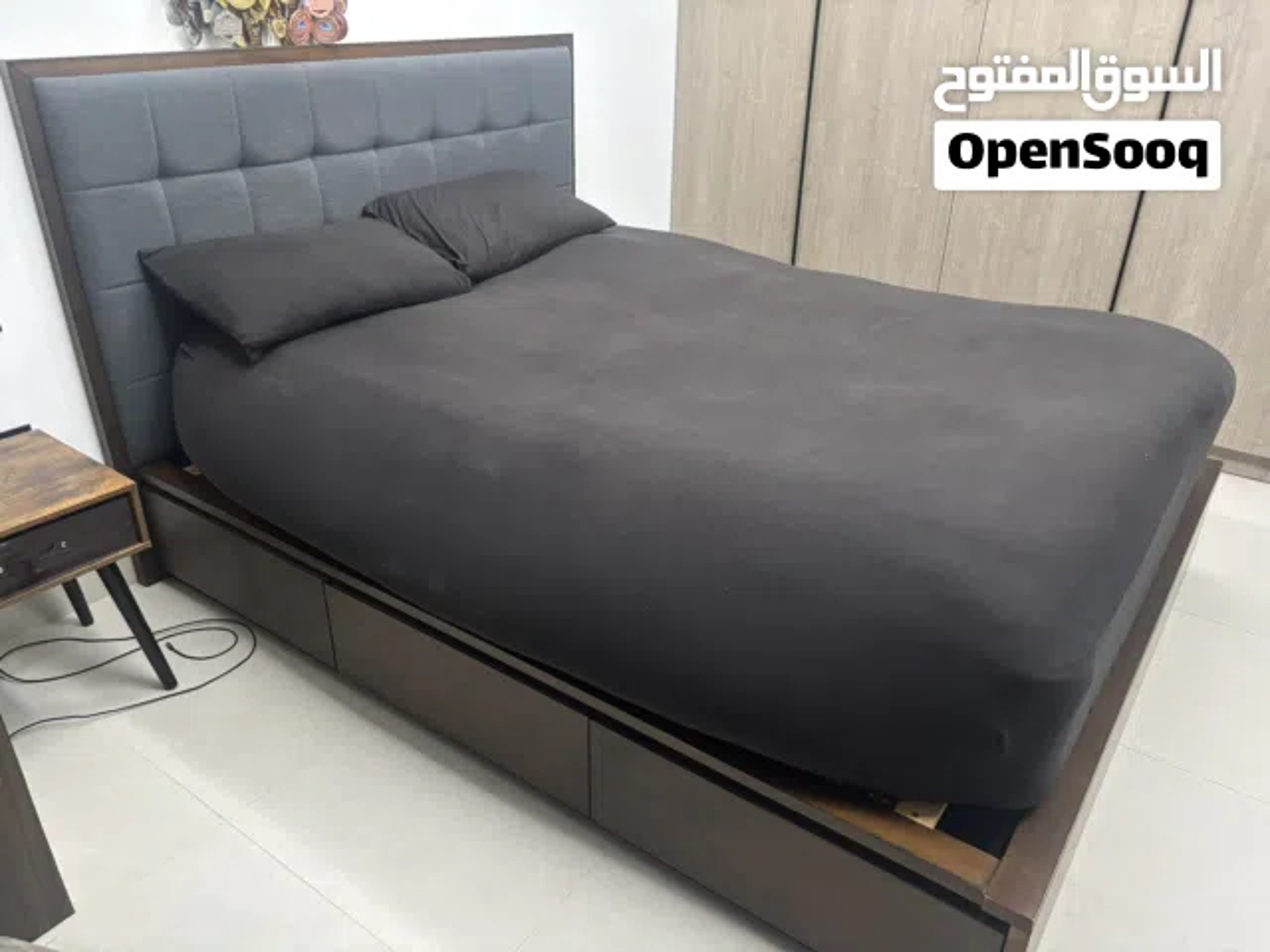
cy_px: 476
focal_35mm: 26
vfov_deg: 53.1
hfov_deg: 67.3
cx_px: 635
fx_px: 954
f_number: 1.6
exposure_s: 1/33
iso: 400
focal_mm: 5.96
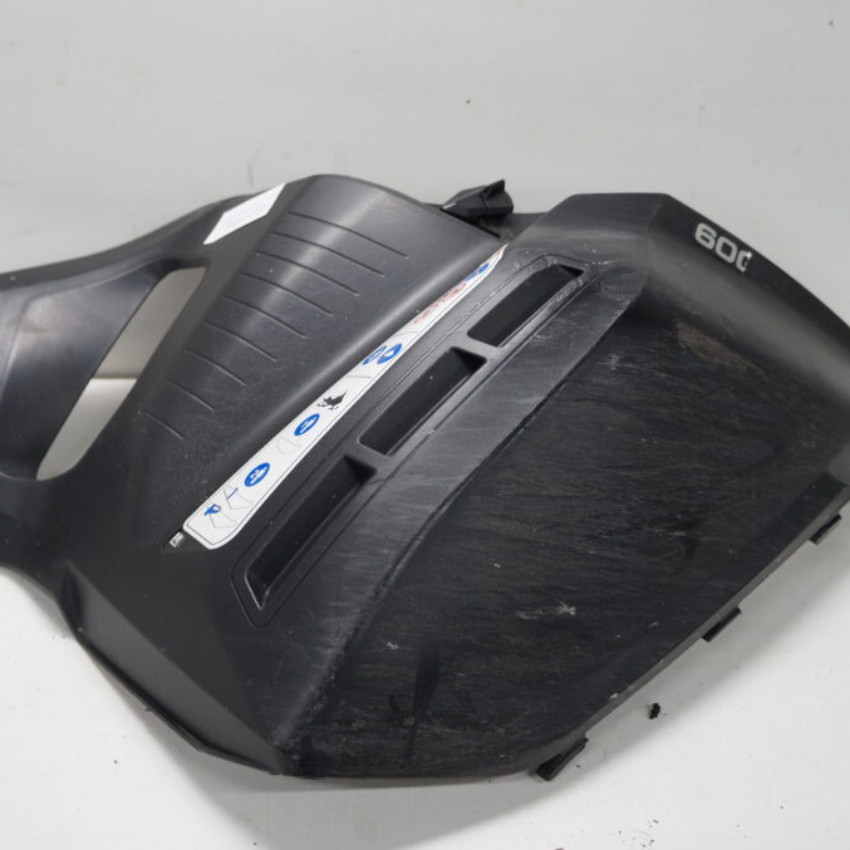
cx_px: 375
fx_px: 1018
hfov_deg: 45.2
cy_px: 428
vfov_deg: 45.3
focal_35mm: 37
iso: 200
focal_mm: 19
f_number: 3.5
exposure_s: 1/60
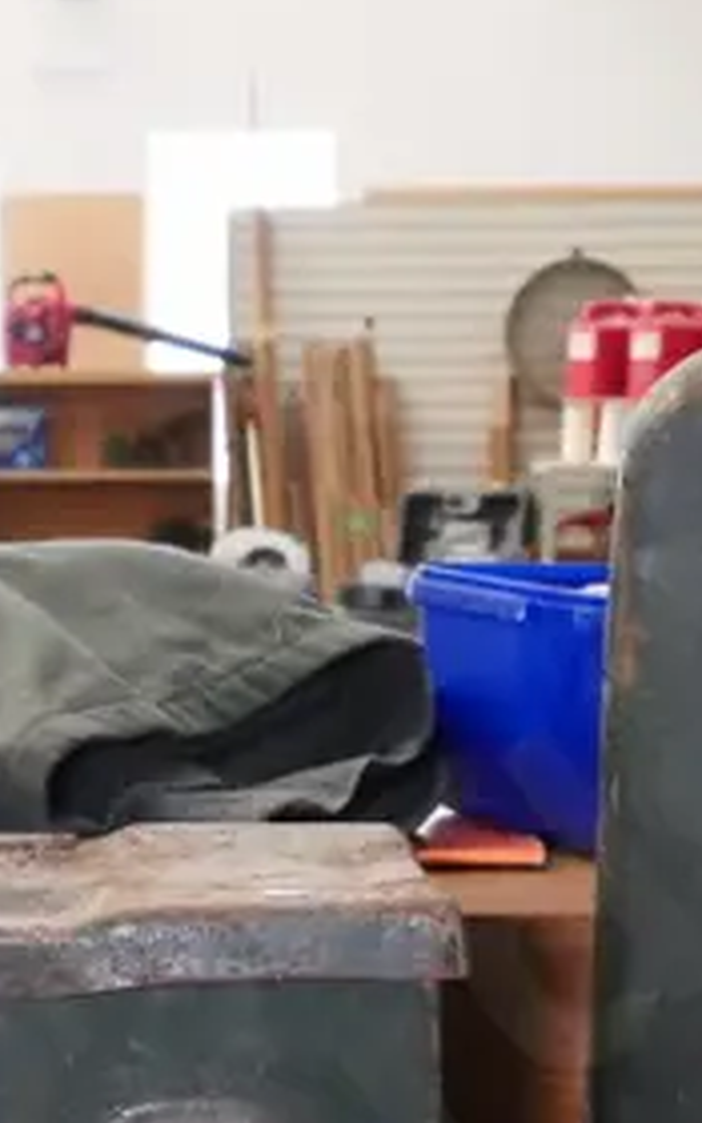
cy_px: 1295
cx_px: 108
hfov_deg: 14.0
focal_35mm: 93
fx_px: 2847
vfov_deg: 21.0
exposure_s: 1/200
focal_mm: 12
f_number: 4.5
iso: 3200
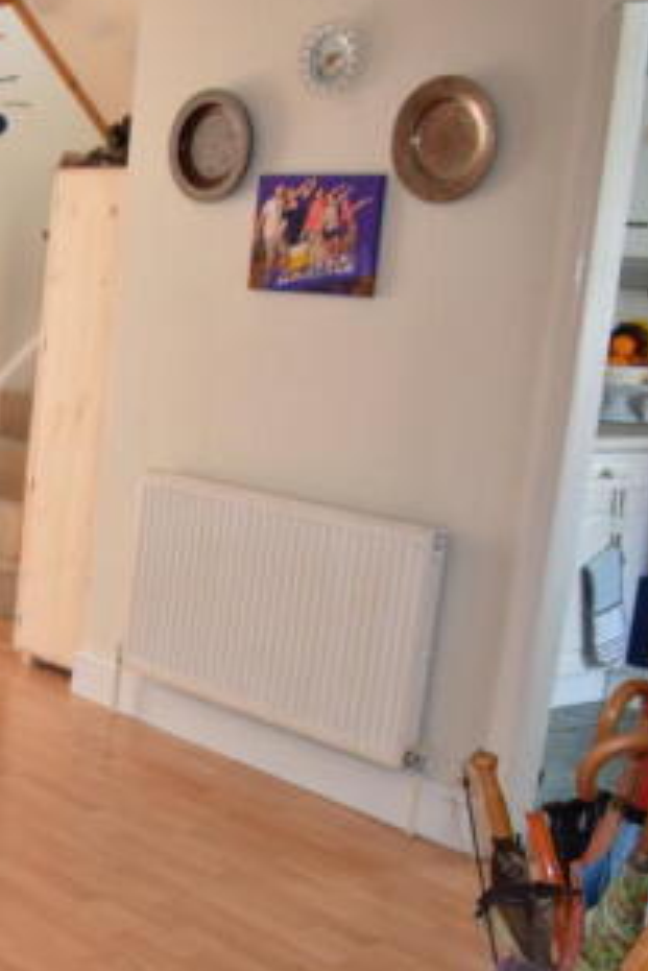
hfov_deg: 20.3
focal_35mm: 57
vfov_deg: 34.8
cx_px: -332
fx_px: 1537
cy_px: 609
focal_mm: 18
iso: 800
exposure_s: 1/125
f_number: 5
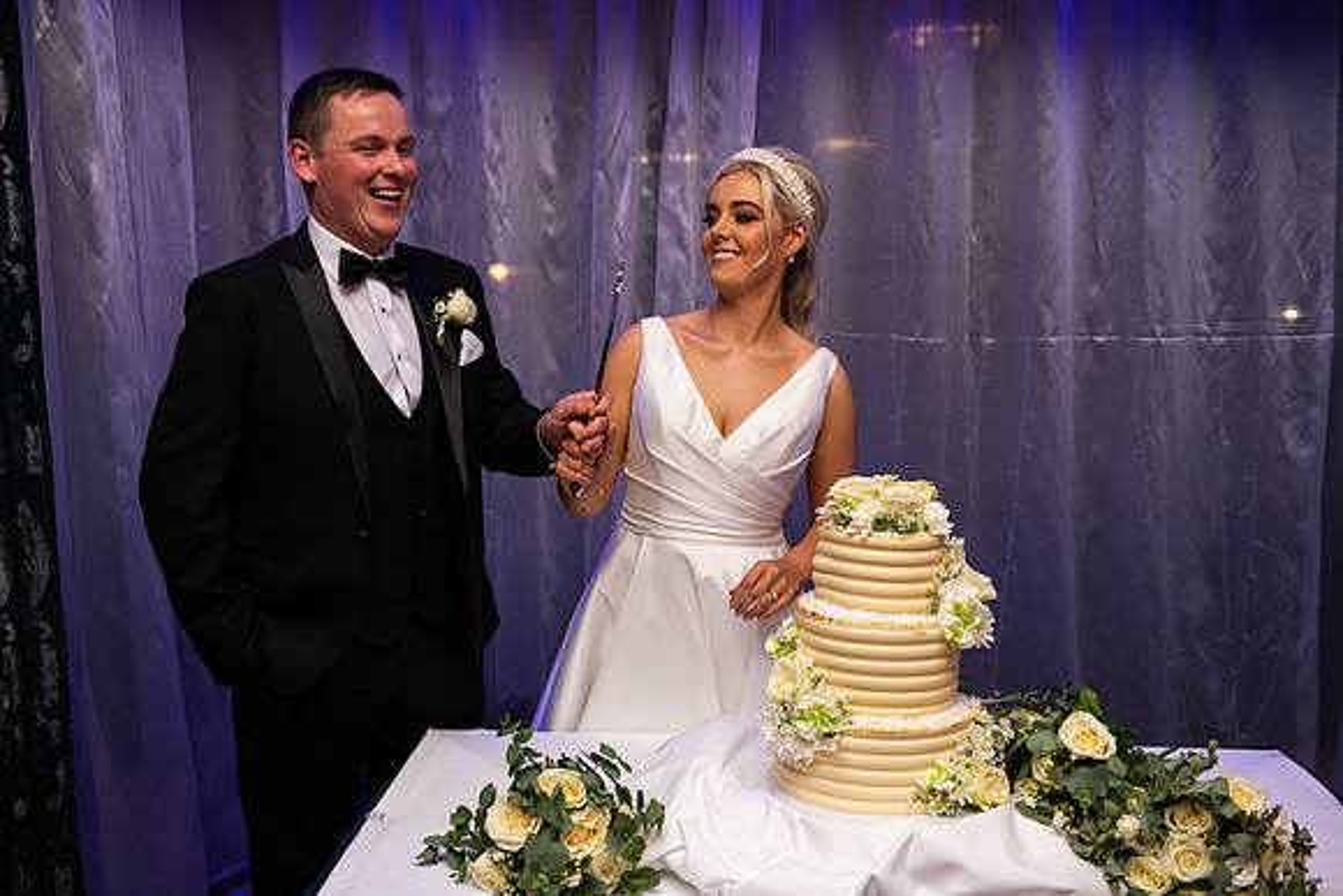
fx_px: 1343
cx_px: 672
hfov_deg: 53.1
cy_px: 448
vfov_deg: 36.9
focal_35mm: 36
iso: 640
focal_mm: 36
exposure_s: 1/160
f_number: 3.5
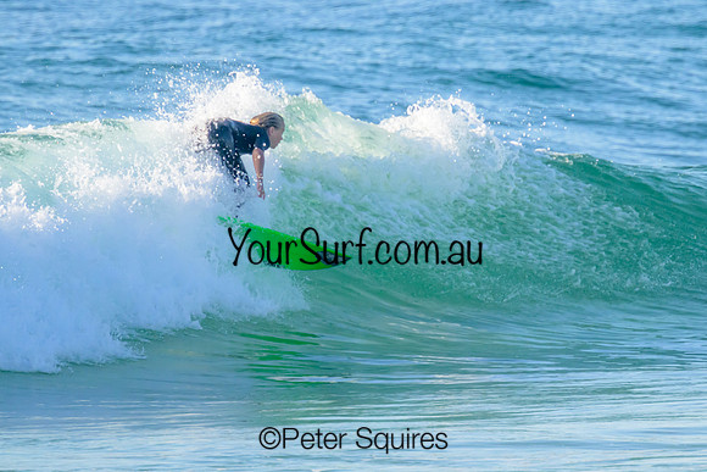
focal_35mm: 1033
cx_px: 453
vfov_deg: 1.3
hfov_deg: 2.0
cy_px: 173
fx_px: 20282
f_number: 11
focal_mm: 800
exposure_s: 1/2000
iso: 1800
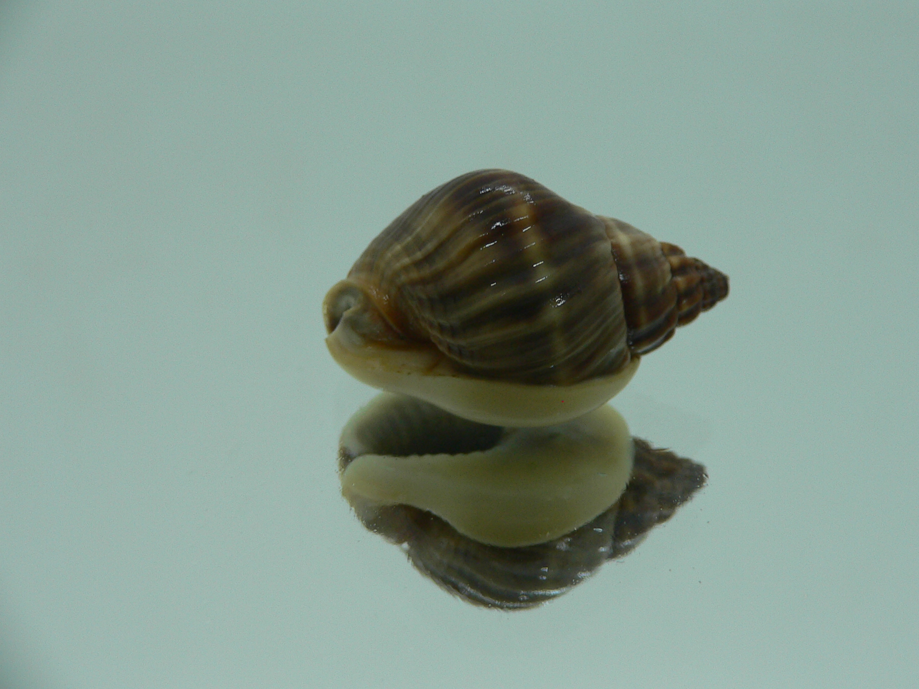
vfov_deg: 36.8
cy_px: 326
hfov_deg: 47.8
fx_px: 1035
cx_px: 505
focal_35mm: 39
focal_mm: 4.6
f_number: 2.8
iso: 80
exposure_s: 1/60
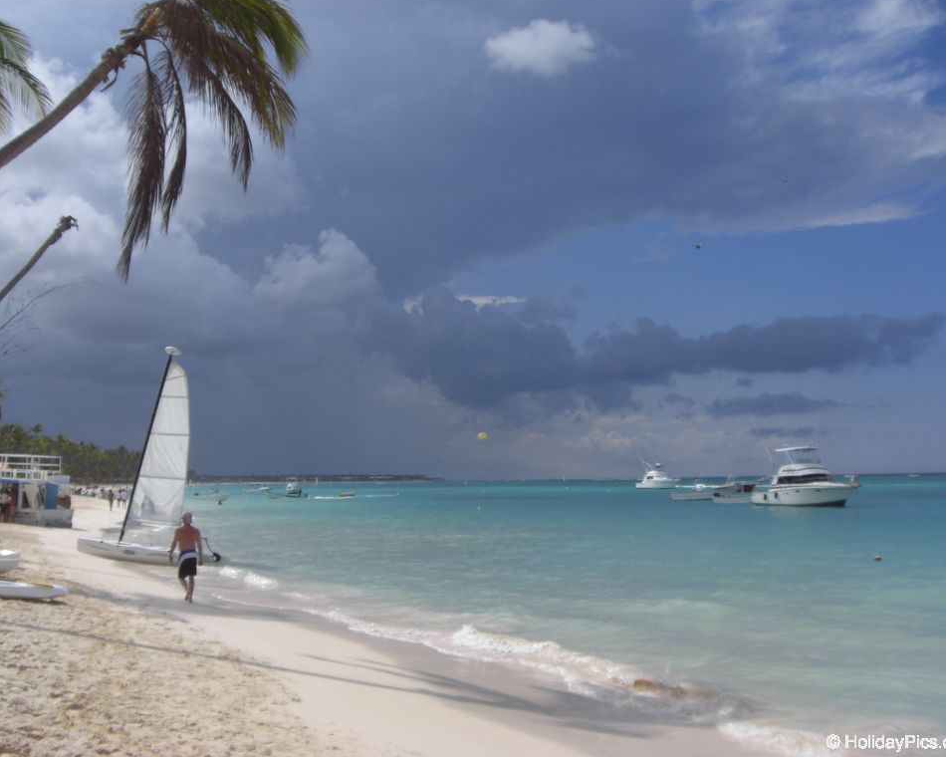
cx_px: 461
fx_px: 1120
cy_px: 376
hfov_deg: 45.8
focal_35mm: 40
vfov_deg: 37.3
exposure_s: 1/250
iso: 64
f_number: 8
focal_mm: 6.2
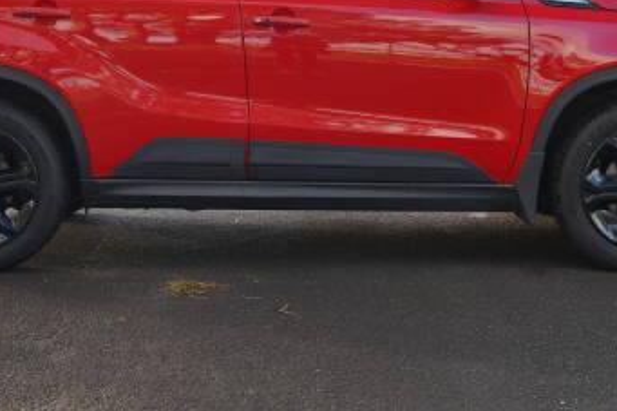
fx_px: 1322
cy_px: 31
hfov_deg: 26.3
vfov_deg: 17.4
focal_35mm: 77
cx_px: 302
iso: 125
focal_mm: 41.1
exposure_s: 1/60
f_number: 4
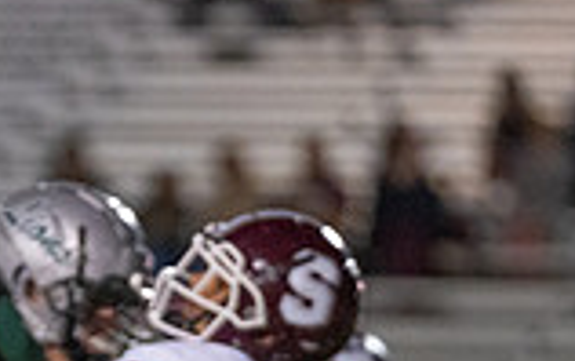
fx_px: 14208
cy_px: 531
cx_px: -84
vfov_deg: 1.5
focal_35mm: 906
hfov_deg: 2.3
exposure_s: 1/1250
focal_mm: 200
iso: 5000
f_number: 2.8
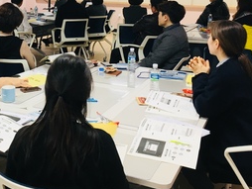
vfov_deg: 25.5
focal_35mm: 56
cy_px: 26
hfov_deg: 33.5
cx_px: 56
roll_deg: +1.0
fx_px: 408
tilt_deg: -7.4
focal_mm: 4.15
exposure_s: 1/30
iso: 40
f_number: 2.2
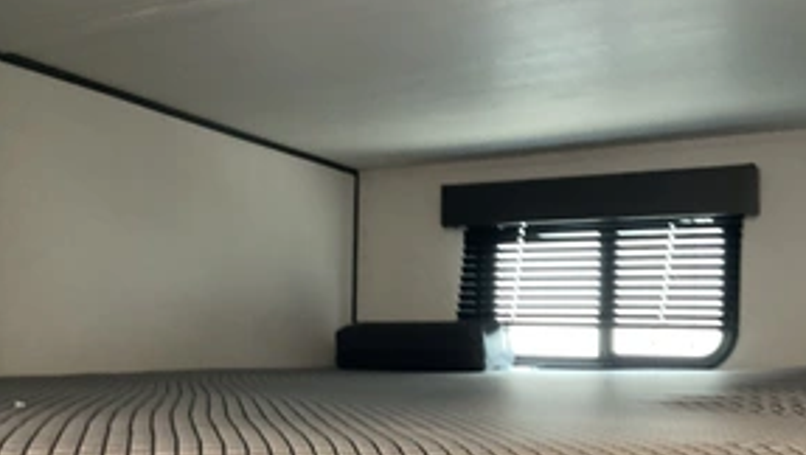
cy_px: 343
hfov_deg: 46.3
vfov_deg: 26.8
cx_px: 379
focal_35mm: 44
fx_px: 941
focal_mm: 3
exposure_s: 1/40
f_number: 1.8
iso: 320
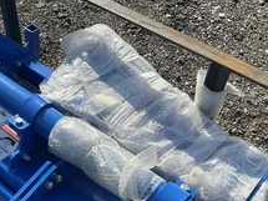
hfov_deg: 34.6
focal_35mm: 54
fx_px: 418
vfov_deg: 26.8
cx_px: 59
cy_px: 142
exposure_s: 1/1098
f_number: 1.8
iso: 25
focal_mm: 3
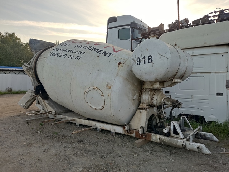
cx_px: 114
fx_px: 165
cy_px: 86
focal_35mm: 25
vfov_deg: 54.9
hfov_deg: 69.4
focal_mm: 4.71
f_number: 1.79
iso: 74
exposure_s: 1/100
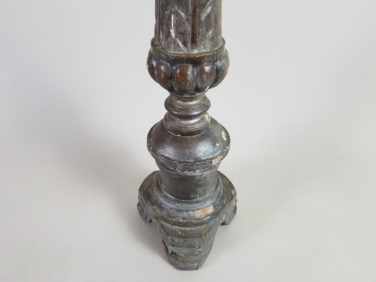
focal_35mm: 26
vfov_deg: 53.1
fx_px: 282
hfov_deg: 67.3
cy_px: 141
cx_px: 188
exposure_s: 1/50
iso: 160
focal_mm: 4.2
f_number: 1.7
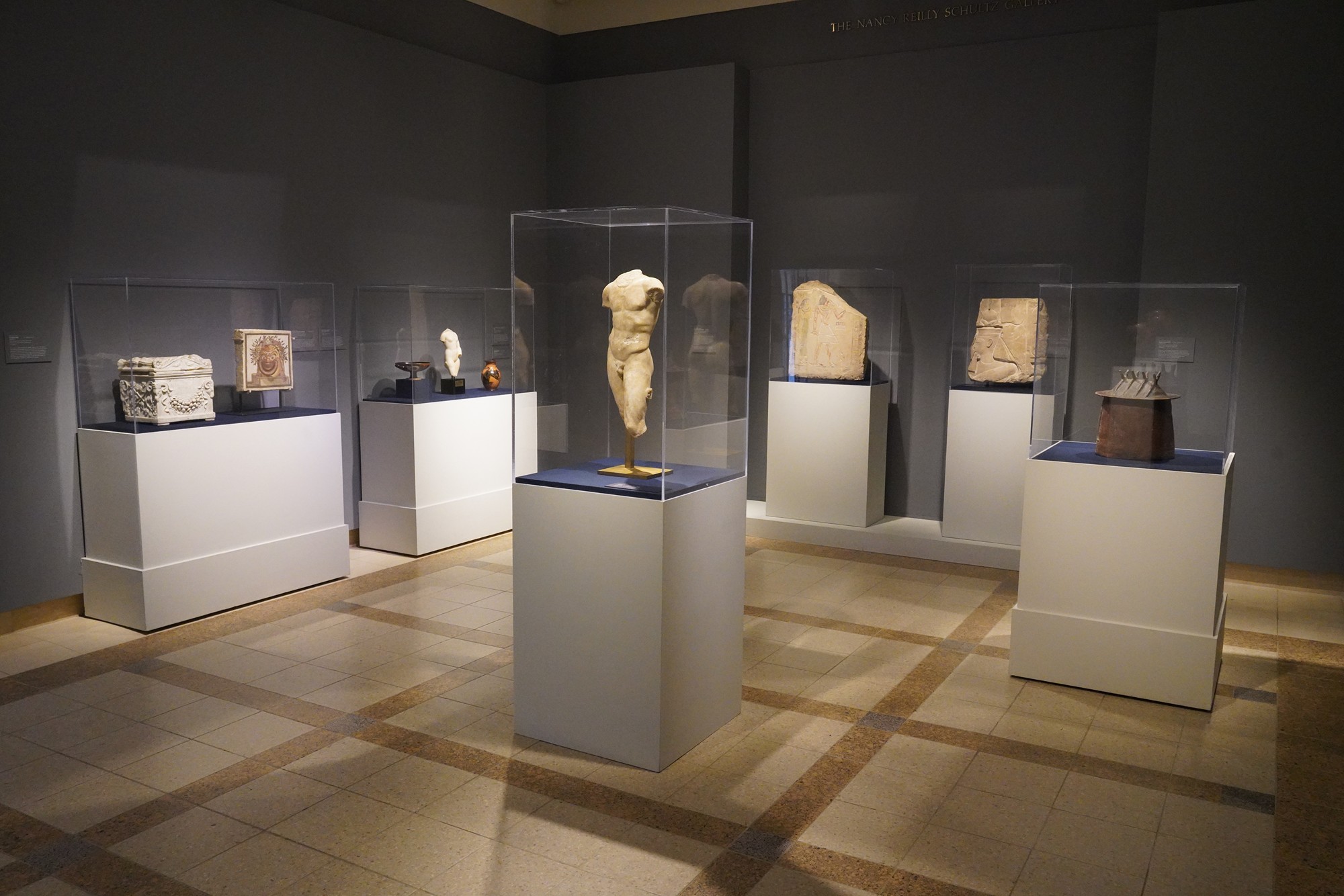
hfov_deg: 65.5
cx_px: 672
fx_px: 1045
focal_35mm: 28
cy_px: 448
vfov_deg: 46.4
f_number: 10
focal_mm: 28
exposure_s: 1/80
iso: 10000
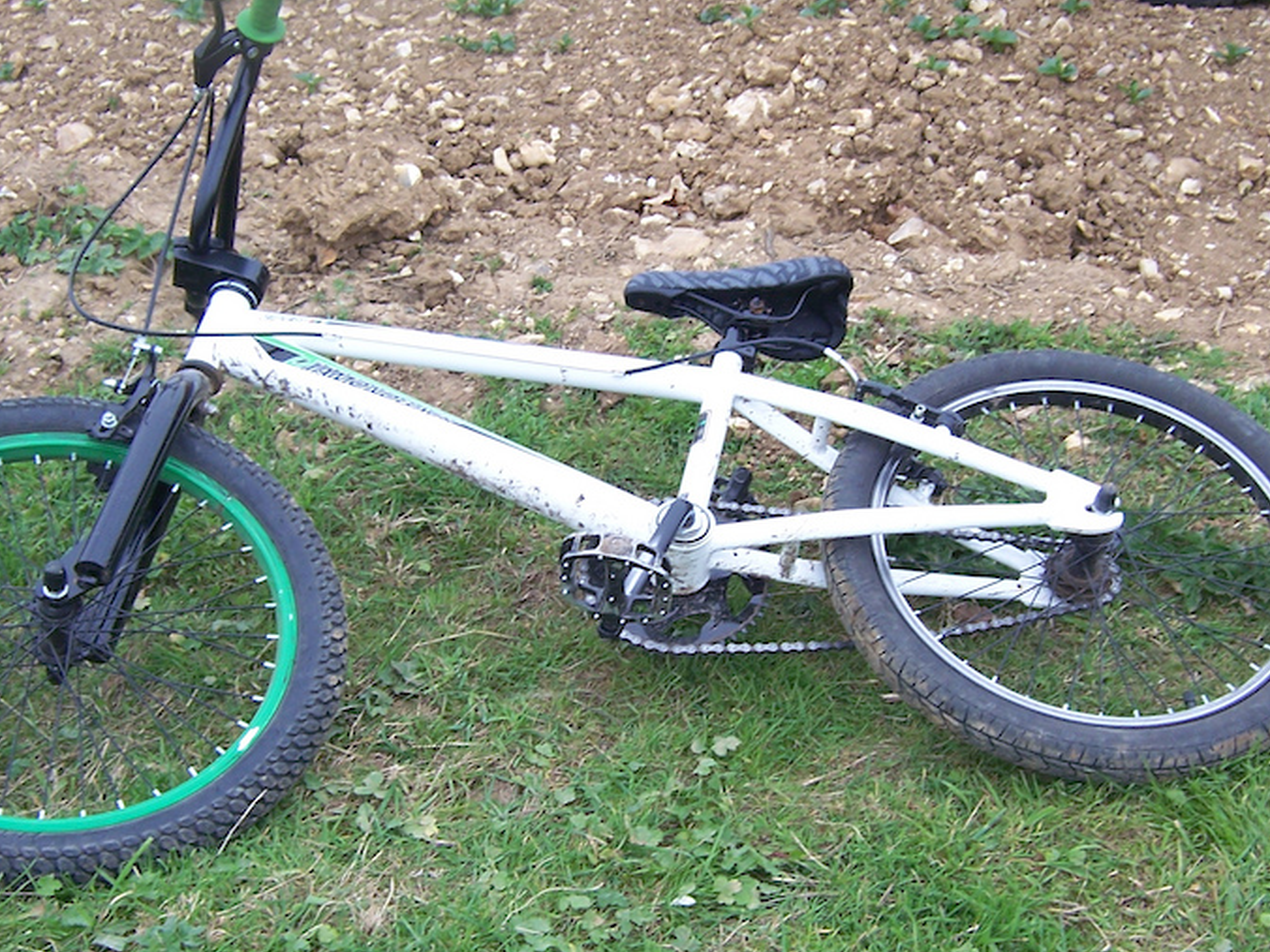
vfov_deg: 29.1
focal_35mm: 50
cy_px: 524
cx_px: 633
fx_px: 1834
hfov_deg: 38.2
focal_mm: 5.5
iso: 80
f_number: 3.4
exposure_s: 1/90
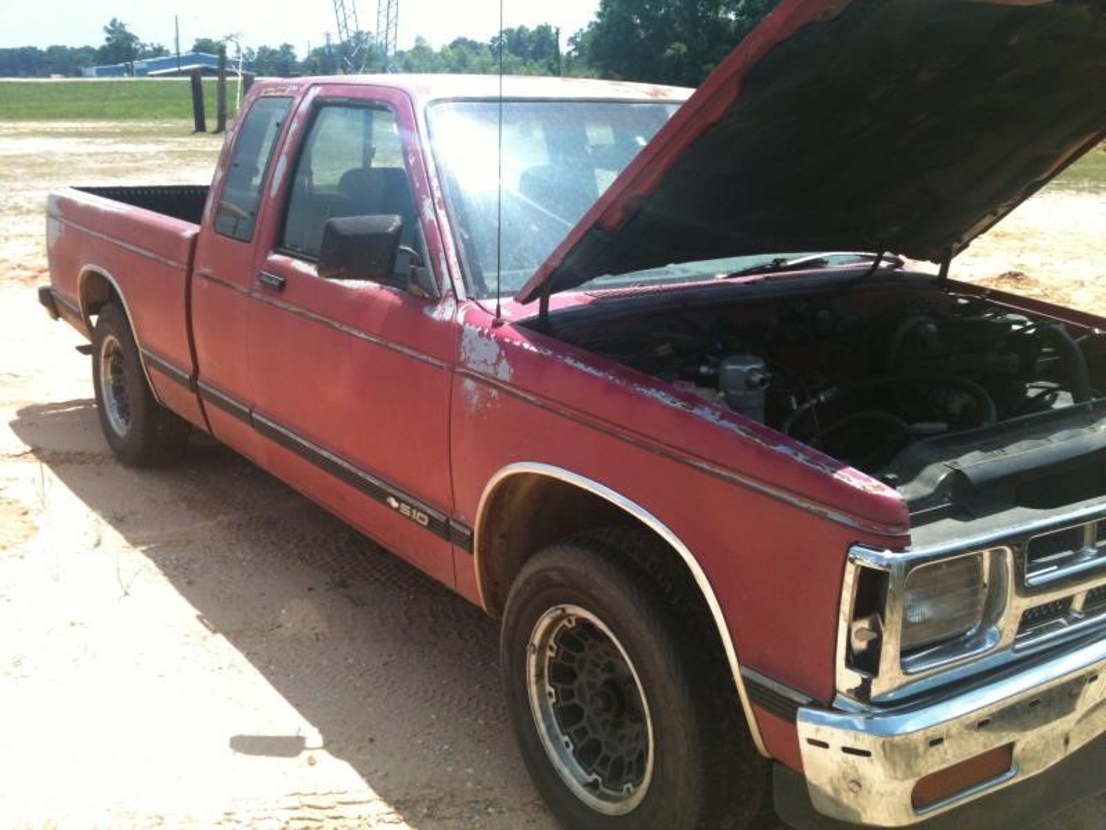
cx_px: 553
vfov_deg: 40.7
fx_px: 1118
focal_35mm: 35
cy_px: 415
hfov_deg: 52.6
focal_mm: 3.85
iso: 64
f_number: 2.8
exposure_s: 1/903
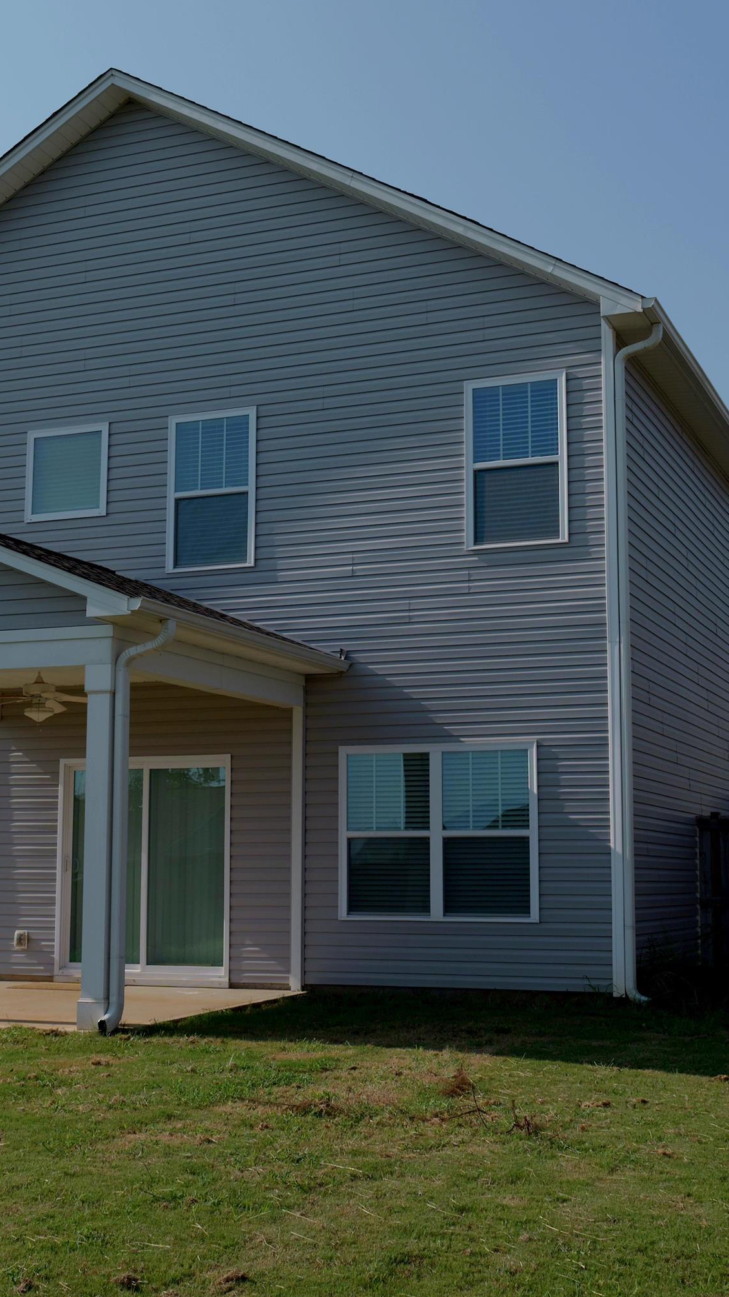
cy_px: 646
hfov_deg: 24.9
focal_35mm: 48
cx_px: 338
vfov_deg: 42.9
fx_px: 1650
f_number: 8
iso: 640
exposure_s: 1/1667
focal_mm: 30
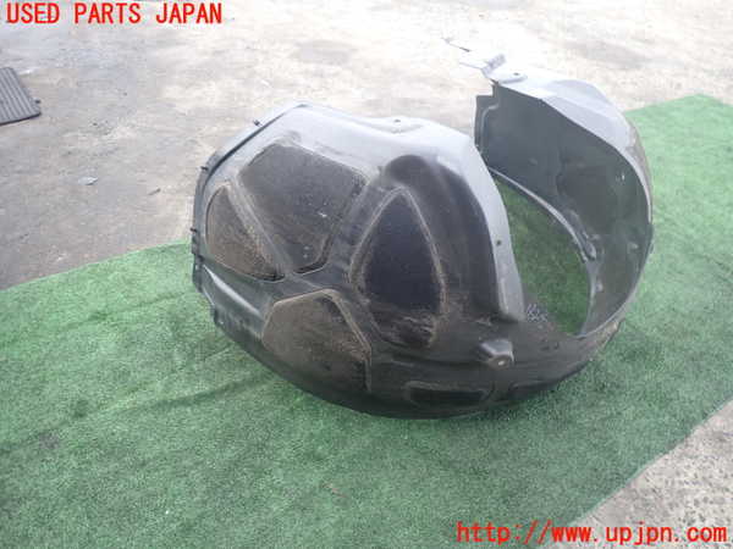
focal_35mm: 25
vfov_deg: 54.9
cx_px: 366
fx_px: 529
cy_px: 274
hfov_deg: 69.4
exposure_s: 1/125
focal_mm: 4.5
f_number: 2
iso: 125
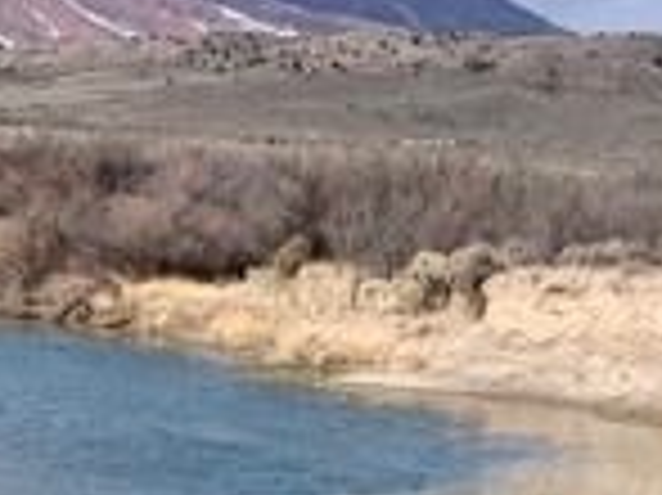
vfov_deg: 6.5
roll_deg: -2.7
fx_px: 4319
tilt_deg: -2.6
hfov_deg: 8.8
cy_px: 500
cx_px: 347
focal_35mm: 226
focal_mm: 6
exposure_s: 1/1142
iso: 16
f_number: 2.4
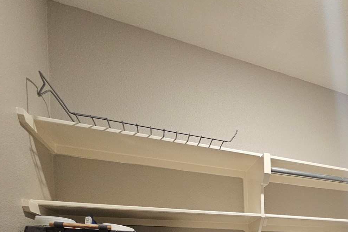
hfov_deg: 53.1
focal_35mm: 28
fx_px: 271
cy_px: 267
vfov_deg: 37.3
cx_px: 340
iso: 400
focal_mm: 2.2
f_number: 2.2
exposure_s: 1/60
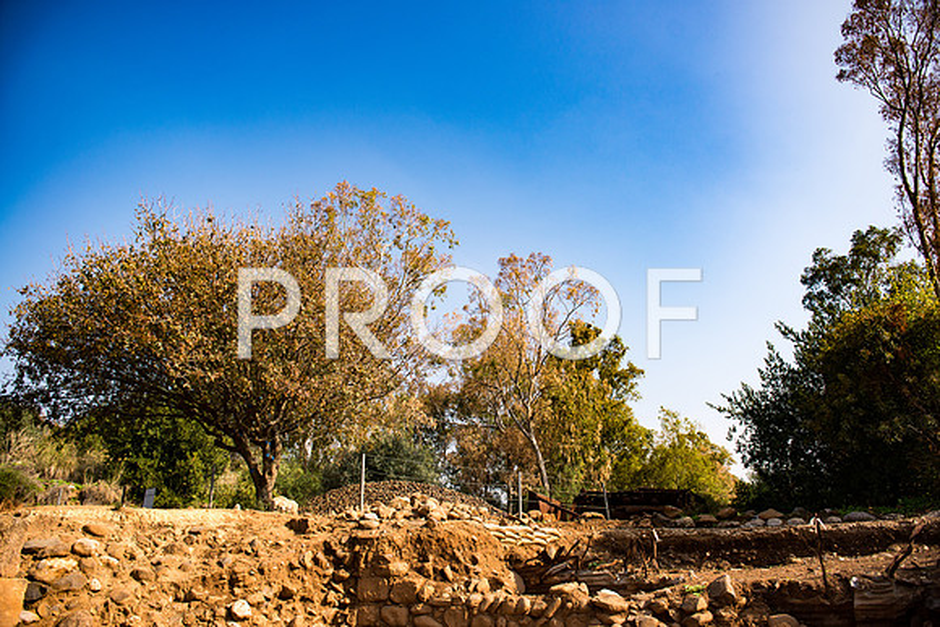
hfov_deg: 73.7
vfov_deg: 53.2
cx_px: 470
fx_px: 627
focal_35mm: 24
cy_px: 314
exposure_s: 1/1250
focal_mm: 24
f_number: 2.8
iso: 100
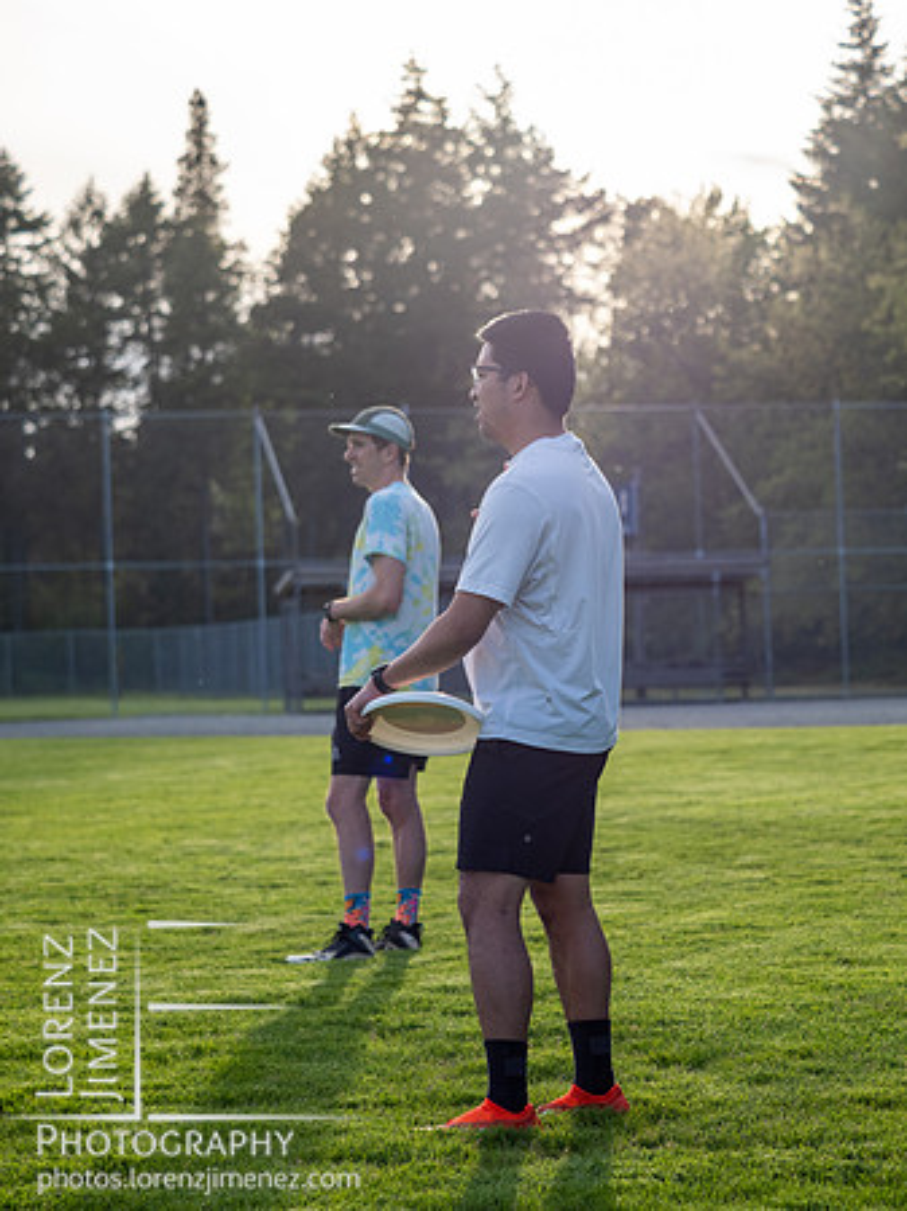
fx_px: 3847
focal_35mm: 110
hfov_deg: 13.4
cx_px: 454
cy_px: 606
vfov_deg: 17.9
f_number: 2.8
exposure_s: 1/1000
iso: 250
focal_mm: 55
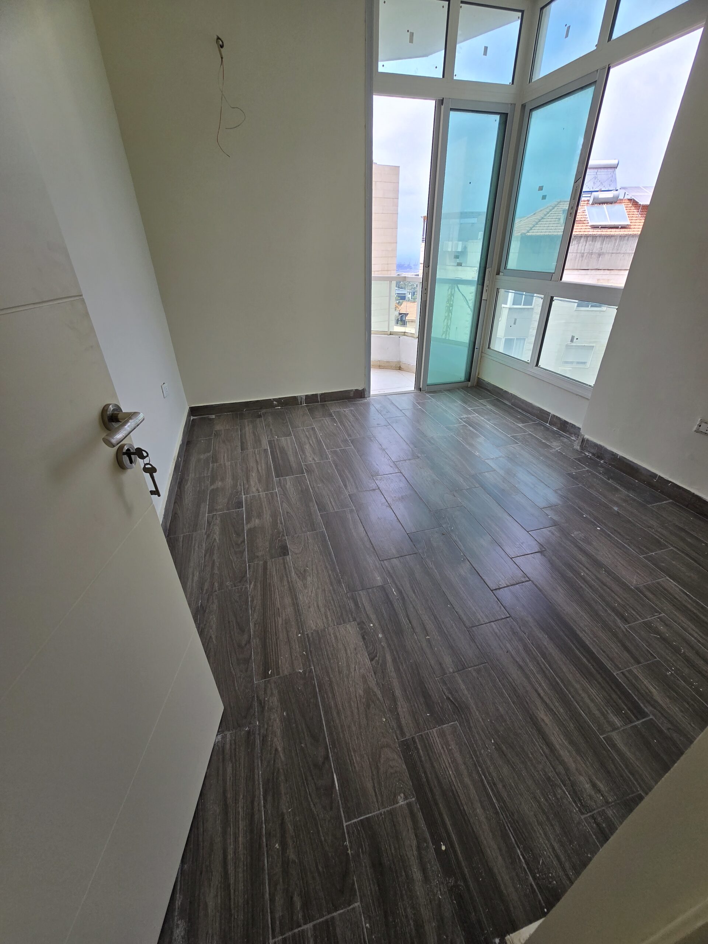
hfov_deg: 89.9
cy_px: 472
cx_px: 354
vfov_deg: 106.2
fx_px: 355
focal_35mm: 13
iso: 50
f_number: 2.2
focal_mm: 2.2
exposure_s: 1/574
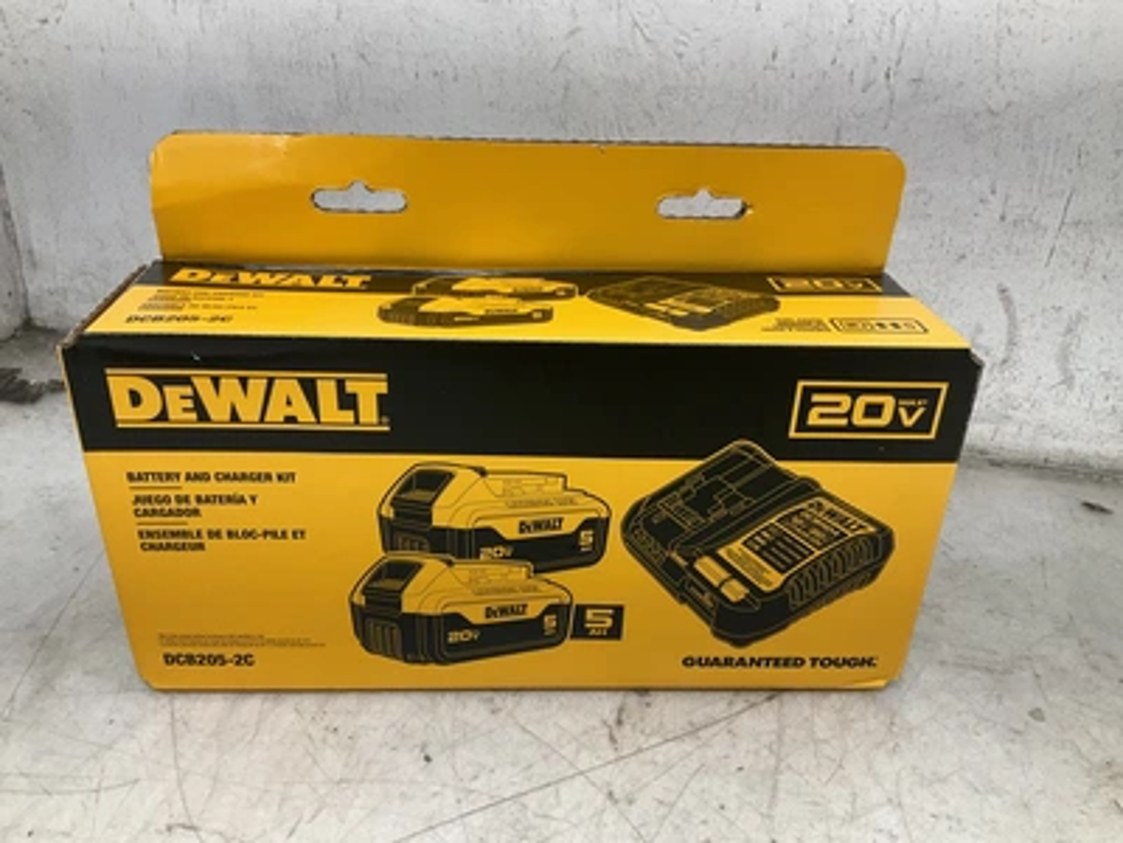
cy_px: 422
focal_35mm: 29
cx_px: 562
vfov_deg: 48.2
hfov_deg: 61.7
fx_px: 941
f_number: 1.8
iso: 50
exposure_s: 1/120
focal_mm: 3
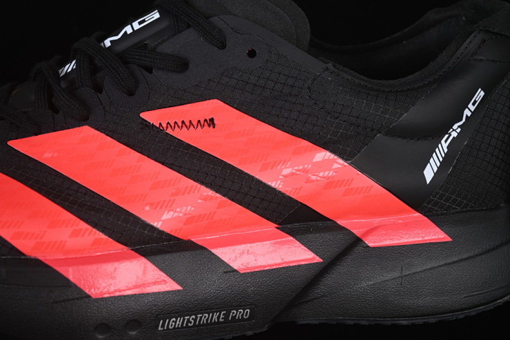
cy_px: 170
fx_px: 1062
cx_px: 255
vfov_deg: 18.2
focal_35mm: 75
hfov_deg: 27.0
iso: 160
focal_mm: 50
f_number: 6.3
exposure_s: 1/50
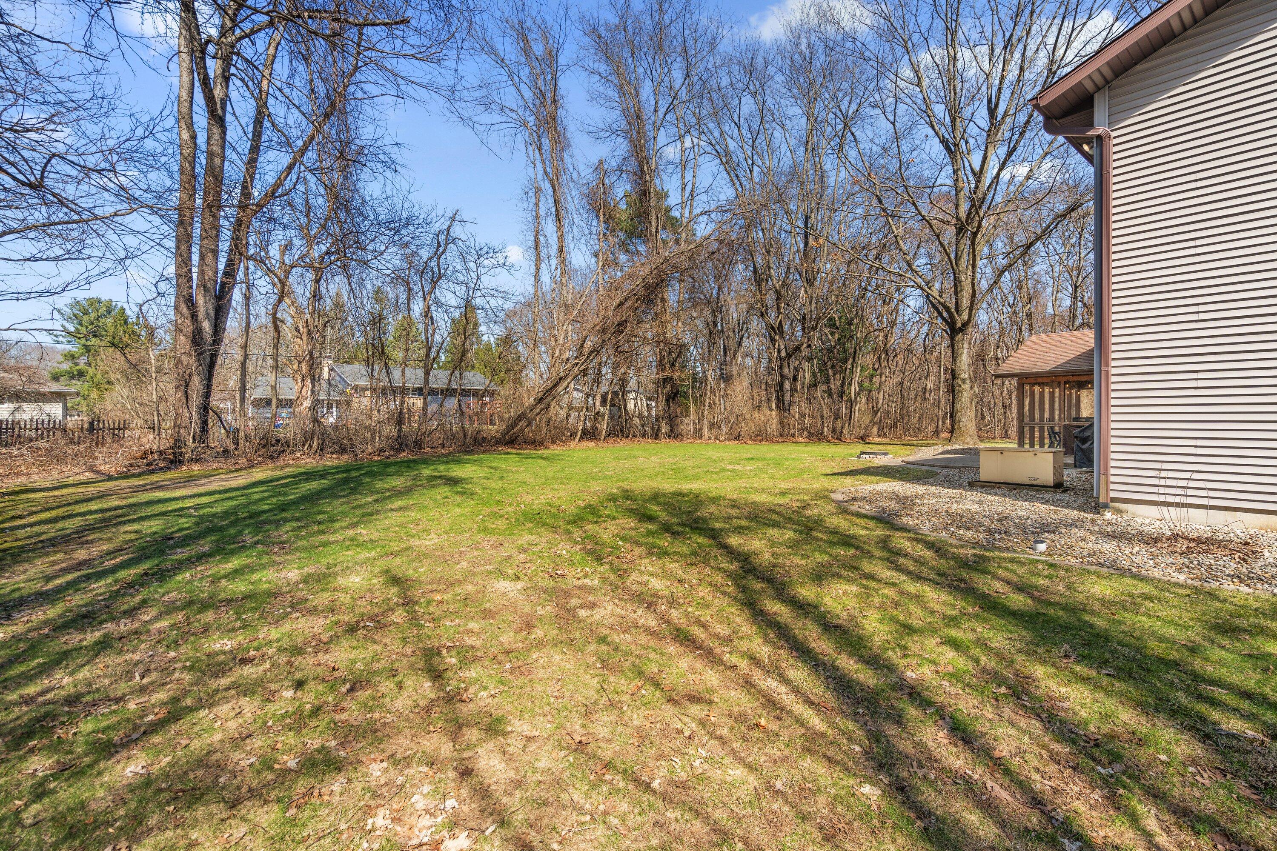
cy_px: 426
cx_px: 638
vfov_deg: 73.7
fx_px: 568
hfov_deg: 96.7
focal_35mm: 16
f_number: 7.1
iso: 400
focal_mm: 16
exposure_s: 1/160
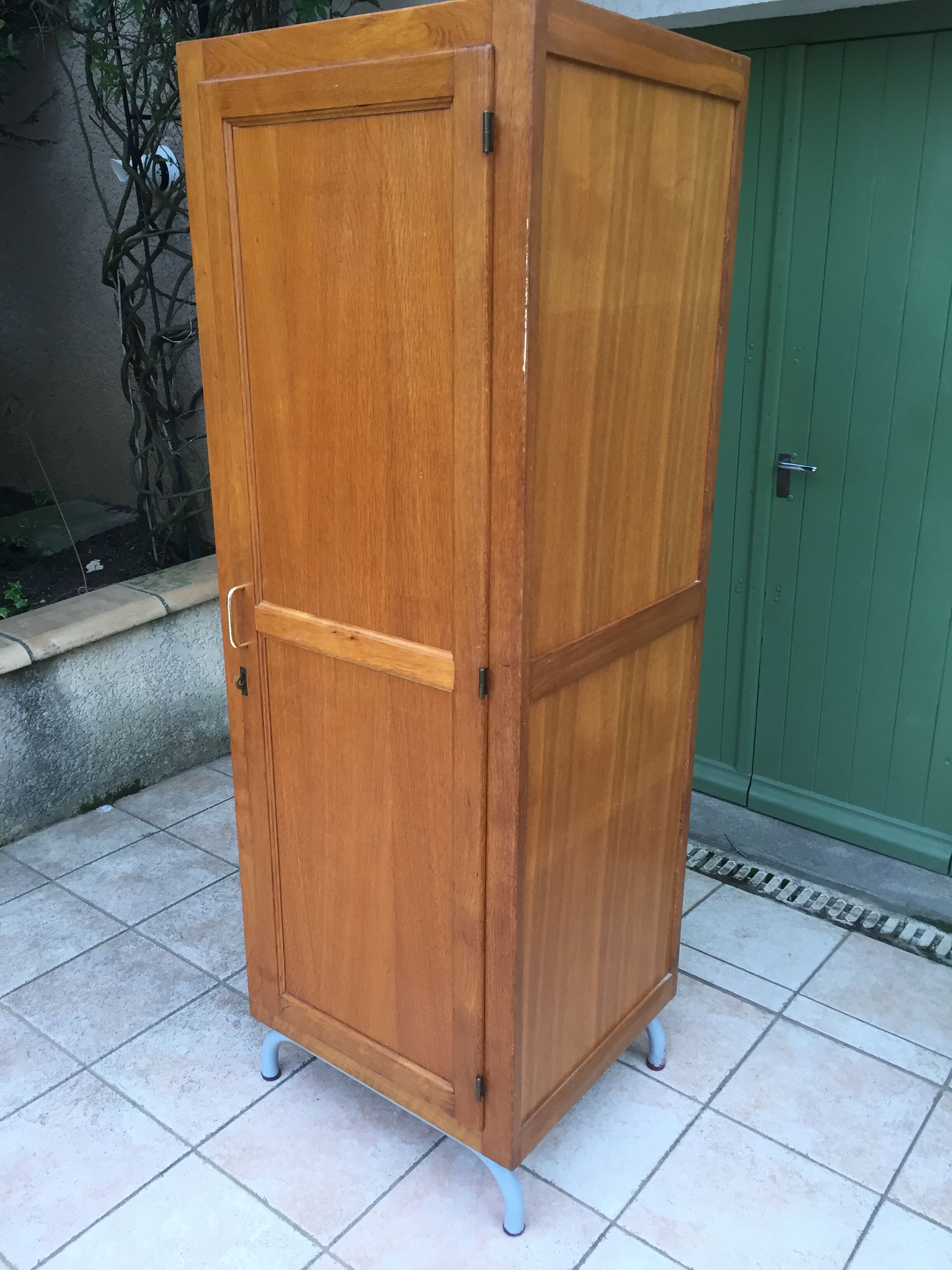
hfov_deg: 48.2
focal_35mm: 29
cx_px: 476
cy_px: 635
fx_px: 1063
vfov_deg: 61.7
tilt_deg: -22.7
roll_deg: +2.1
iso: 40
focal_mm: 4.15
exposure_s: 1/33
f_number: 2.2
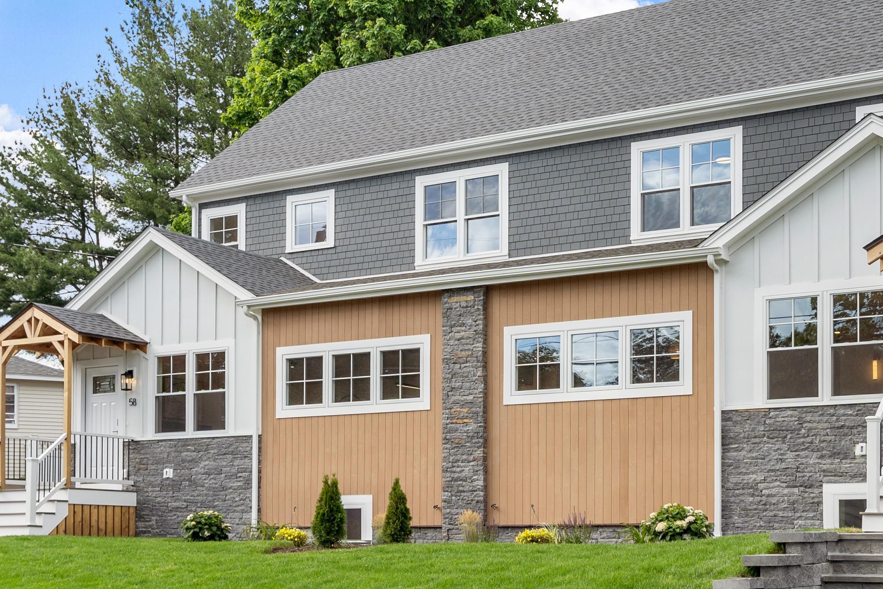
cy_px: 184
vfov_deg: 24.0
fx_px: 1373
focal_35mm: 56
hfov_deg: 35.5
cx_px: 550
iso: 100
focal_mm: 22
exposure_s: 1/160
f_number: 8
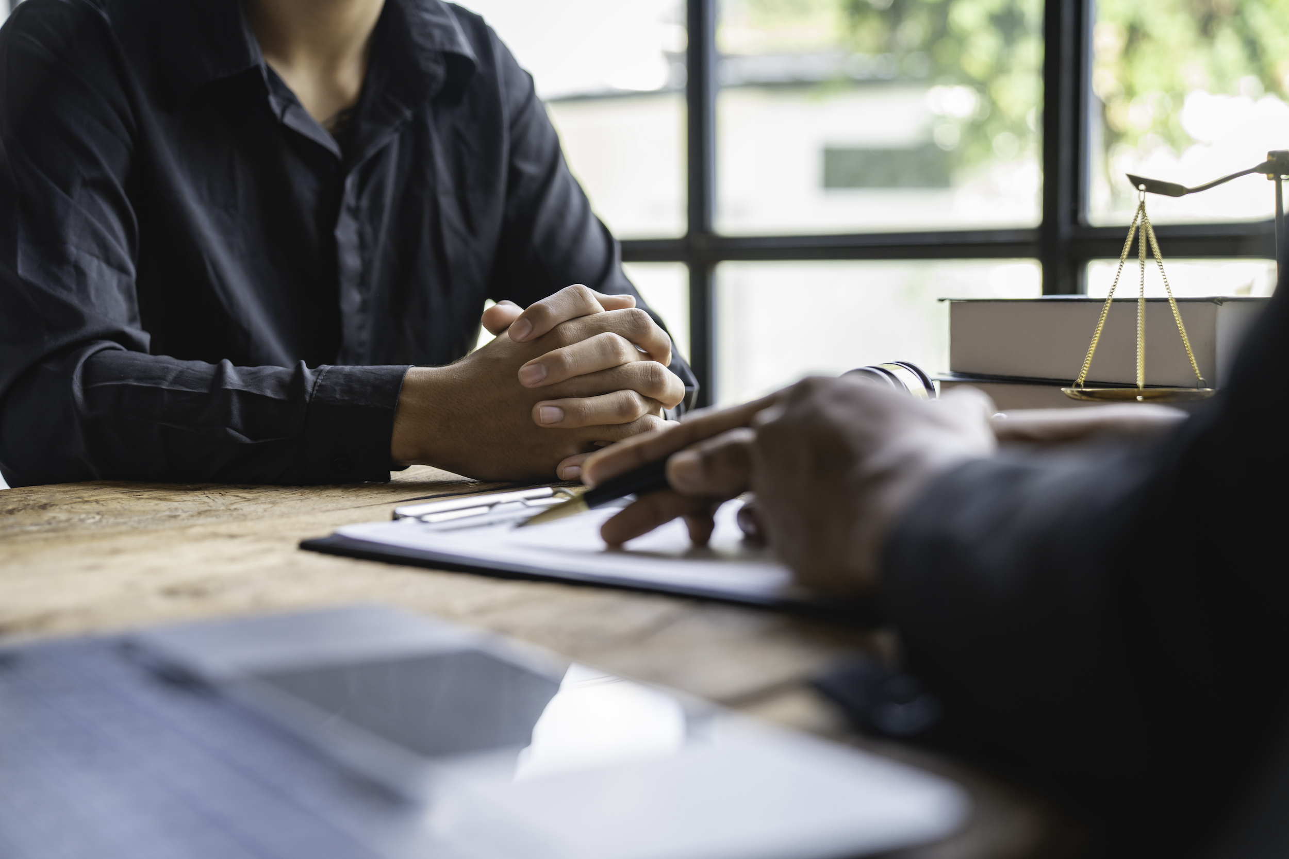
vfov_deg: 27.0
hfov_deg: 39.6
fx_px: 1790
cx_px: 644
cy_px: 430
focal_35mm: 50
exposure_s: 1/250
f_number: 2.8
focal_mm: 50
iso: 320
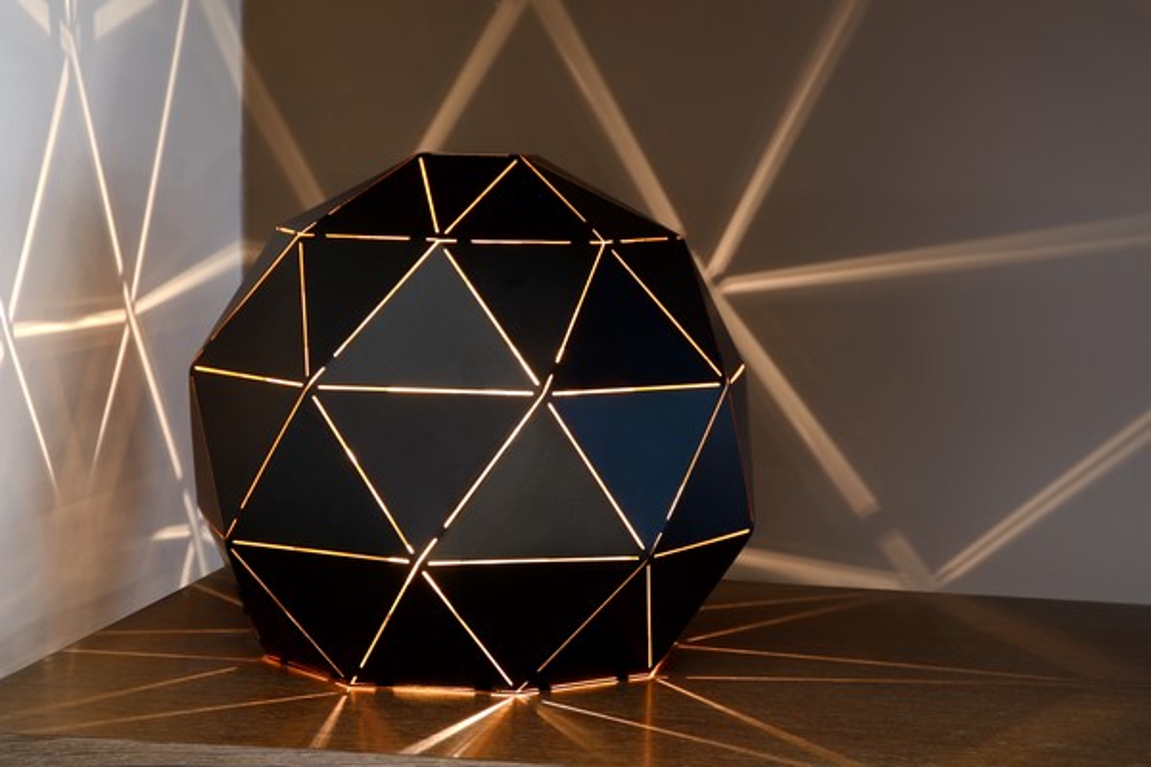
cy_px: 384
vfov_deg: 17.5
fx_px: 2494
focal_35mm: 78
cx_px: 576
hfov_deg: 26.0
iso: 100
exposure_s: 1/4
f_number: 8
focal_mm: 78
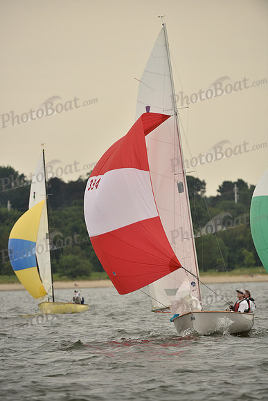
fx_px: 3906
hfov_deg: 3.9
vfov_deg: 5.9
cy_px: 200
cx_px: 134
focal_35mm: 350
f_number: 5
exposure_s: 1/1250
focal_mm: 350
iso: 320
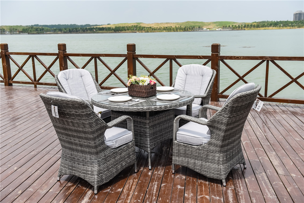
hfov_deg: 50.7
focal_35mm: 38
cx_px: 152
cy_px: 102
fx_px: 321
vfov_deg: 35.1
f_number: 4.5
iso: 100
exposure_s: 1/800
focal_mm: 38
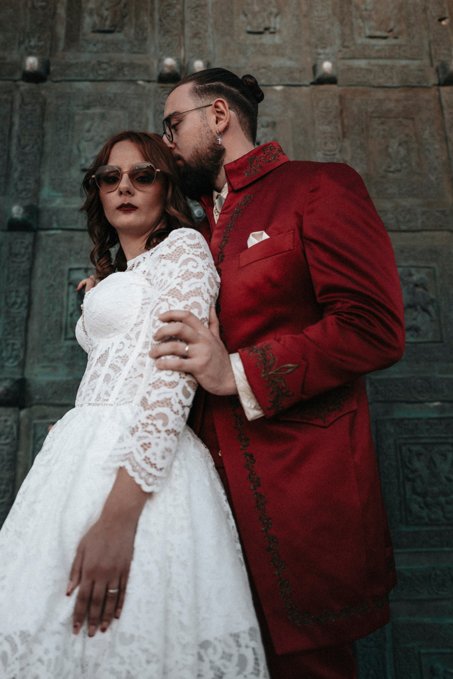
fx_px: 604
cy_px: 335
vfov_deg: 58.7
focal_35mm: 32
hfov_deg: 41.0
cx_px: 199
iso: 100
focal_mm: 28
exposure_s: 1/500
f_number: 1.7
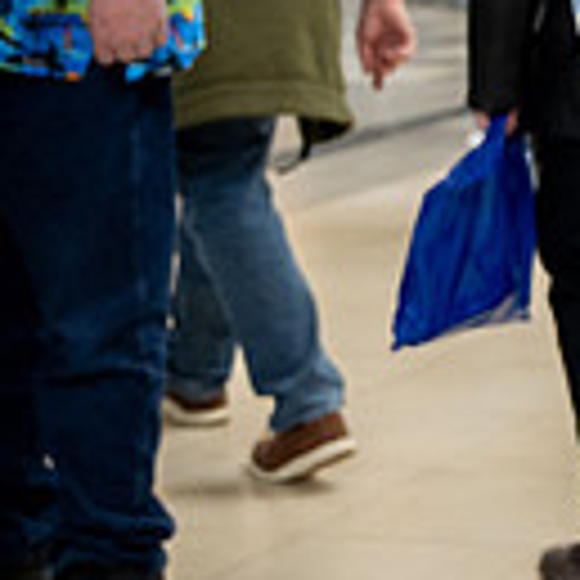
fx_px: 3033
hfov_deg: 9.9
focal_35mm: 160
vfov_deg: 10.6
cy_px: -268
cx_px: 1254
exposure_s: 1/200
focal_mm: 41
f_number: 4
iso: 1250
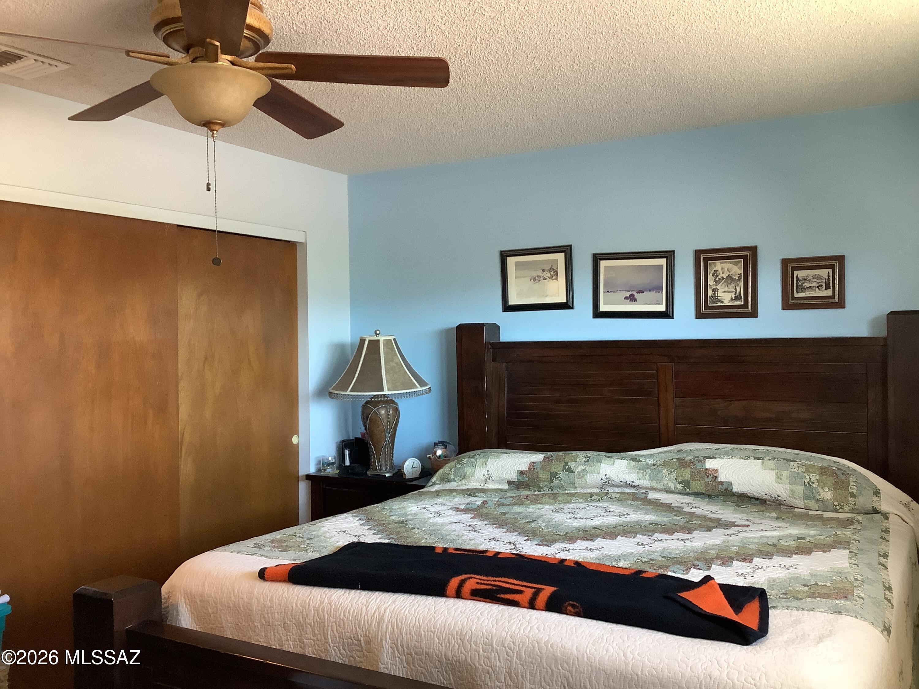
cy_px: 344
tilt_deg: -1.9
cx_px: 460
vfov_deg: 45.4
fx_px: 823
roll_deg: +0.8
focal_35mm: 31
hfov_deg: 58.4
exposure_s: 1/50
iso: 200
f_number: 2.4
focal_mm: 3.3
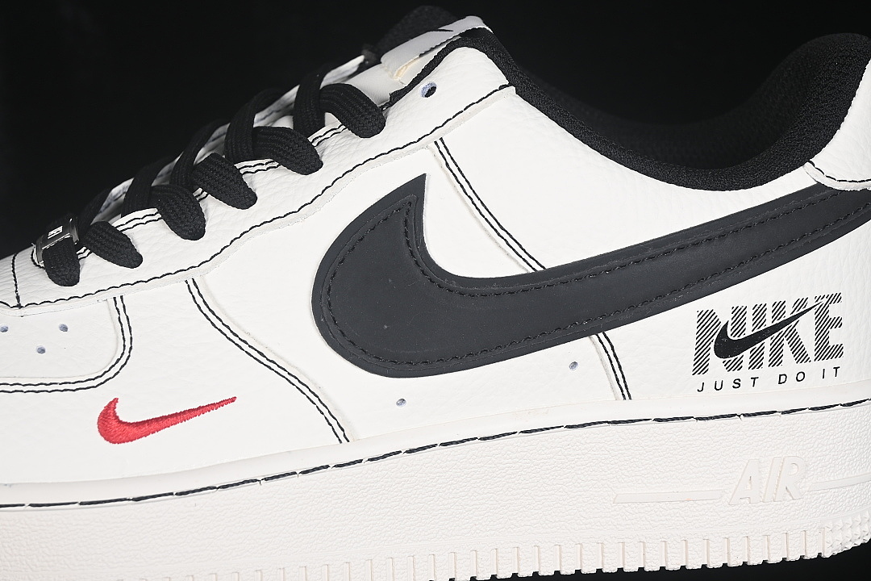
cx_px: 436
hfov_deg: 27.0
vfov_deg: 18.2
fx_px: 1814
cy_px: 290
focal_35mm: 75
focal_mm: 50
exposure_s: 1/80
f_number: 7.1
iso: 160
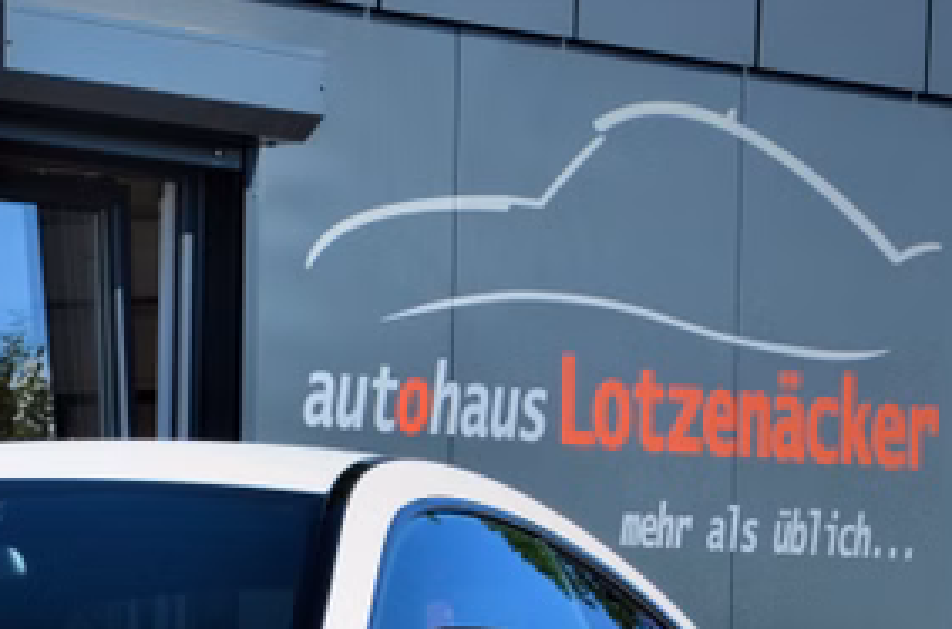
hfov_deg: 8.3
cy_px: 851
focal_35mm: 246
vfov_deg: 5.5
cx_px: -246
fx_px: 6487
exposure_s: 1/160
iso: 100
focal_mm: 58
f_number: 11
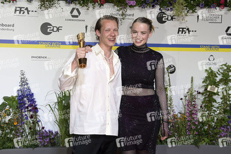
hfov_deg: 36.3
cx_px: 116
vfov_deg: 24.6
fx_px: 353
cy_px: 77
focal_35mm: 55
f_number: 5.6
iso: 800
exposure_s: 1/250
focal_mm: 55
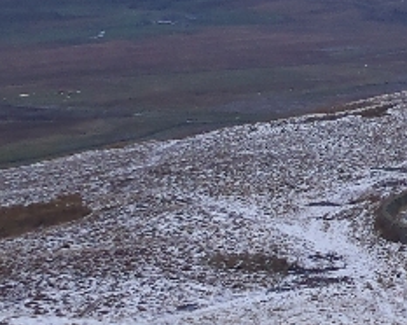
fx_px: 1516
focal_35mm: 126
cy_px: 135
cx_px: 510
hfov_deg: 14.7
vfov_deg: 12.2
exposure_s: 1/200
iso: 80
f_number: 4.5
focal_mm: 5
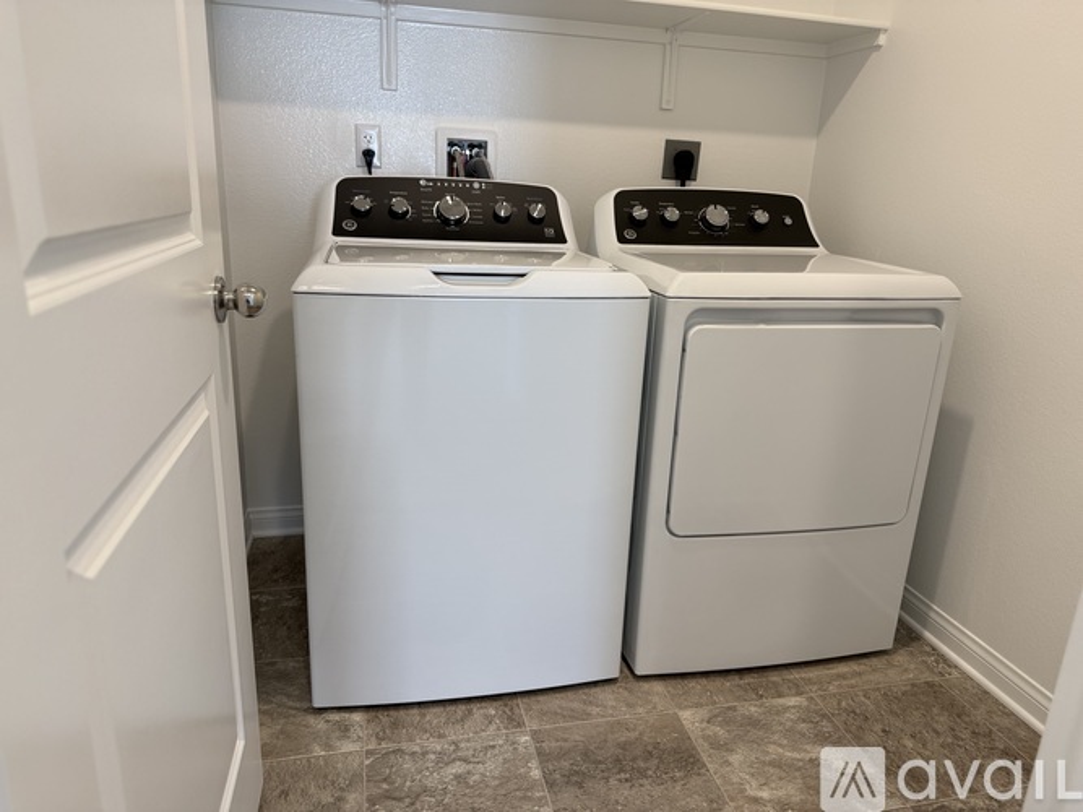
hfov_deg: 71.6
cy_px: 406
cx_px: 542
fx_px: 751
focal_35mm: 24
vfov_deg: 56.8
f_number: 1.78
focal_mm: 6.76
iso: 125
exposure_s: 1/120
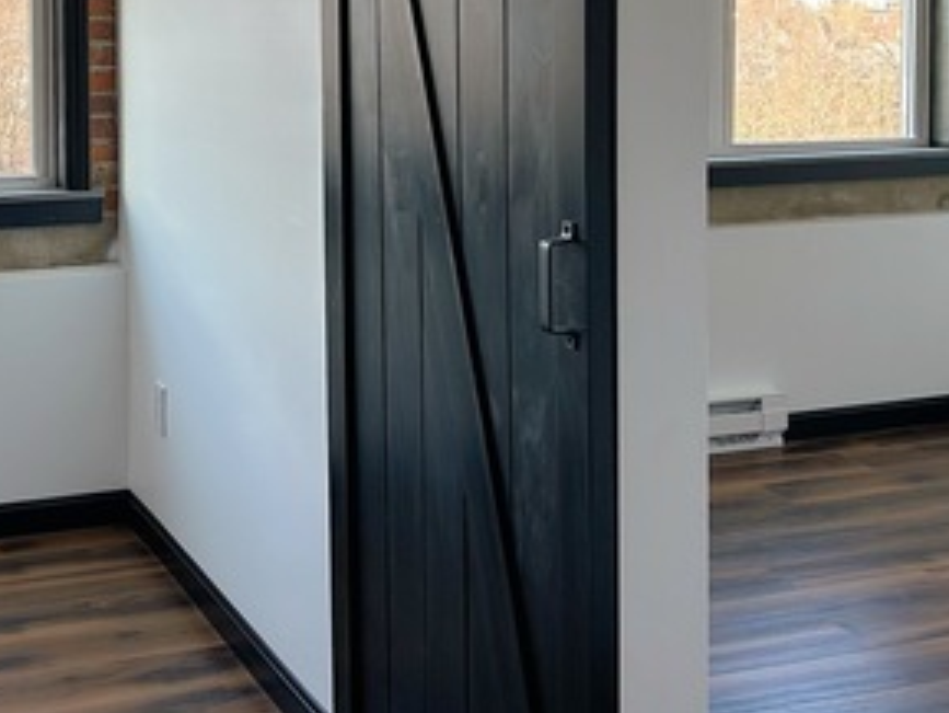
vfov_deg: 23.8
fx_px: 1646
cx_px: 337
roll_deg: +0.8
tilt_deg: -1.8
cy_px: 76
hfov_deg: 32.0
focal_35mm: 60
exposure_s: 1/183
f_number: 1.5
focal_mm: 5.7
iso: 40
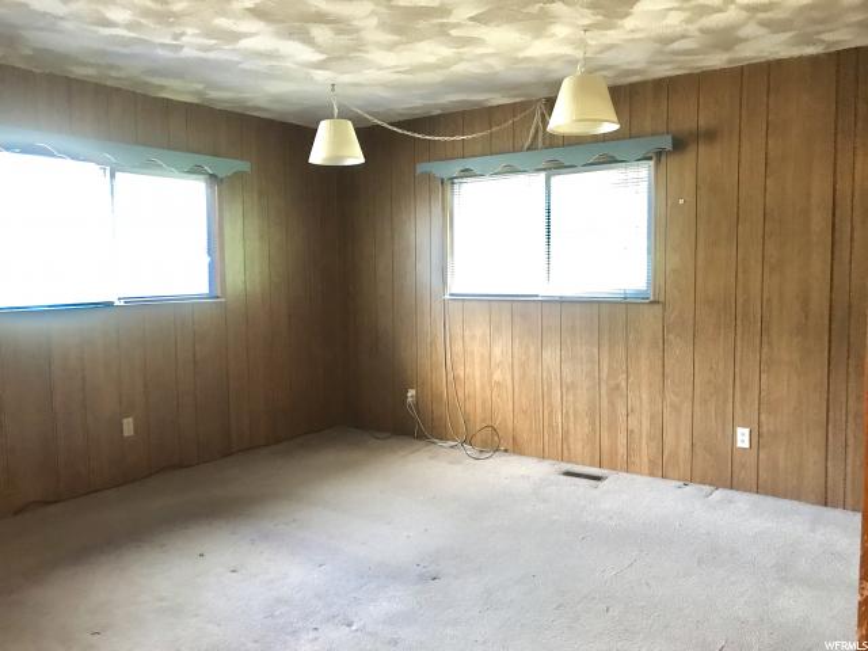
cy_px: 326
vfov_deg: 49.7
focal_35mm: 28
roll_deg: +0.6
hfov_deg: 63.4
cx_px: 434
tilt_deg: -4.8
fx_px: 702
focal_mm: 3.99
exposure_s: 1/9
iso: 100
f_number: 1.8
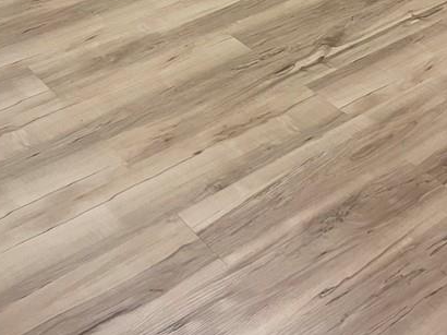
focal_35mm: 65
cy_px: -35
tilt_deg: -26.9
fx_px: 839
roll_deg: -0.4
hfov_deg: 29.8
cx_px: 249
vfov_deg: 21.4
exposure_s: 1/60
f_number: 1.5
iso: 250
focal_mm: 5.7
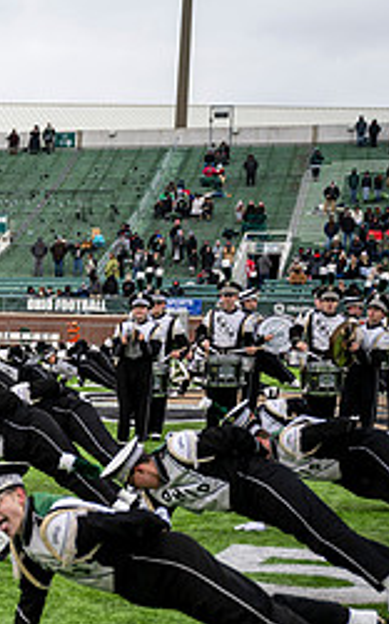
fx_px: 1528
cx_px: -277
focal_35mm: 90
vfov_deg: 22.9
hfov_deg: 13.3
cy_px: 431
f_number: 2.8
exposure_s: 1/500
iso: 100
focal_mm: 38
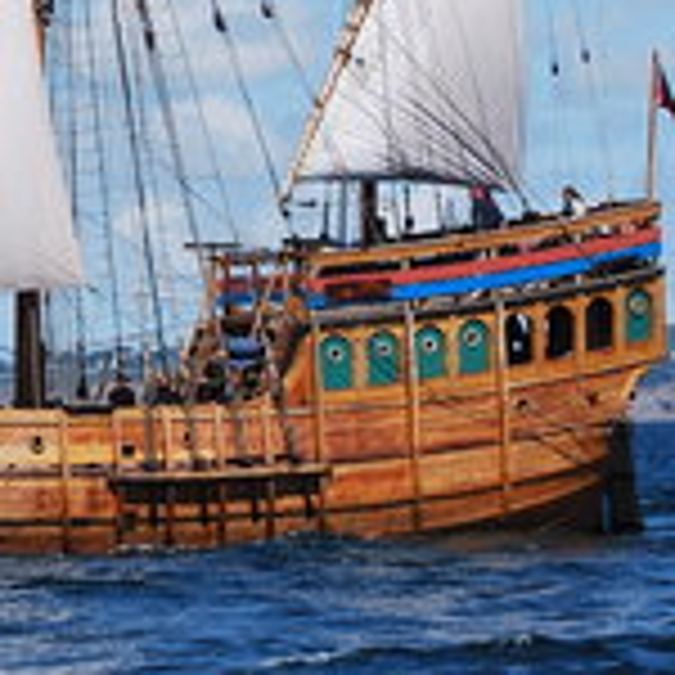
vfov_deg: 5.4
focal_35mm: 327
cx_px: -153
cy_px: 148
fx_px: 7214
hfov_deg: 5.3
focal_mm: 55
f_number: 9
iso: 100
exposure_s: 1/320
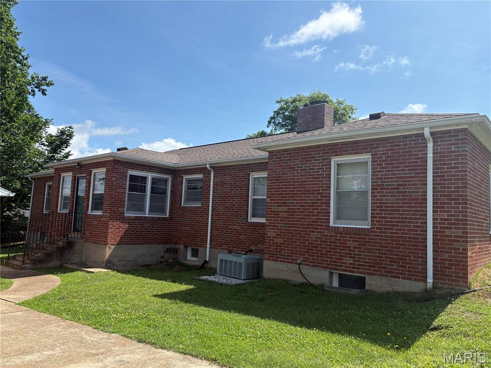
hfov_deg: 67.3
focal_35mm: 26
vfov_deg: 53.1
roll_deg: -1.4
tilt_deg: +4.4
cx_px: 246
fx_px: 369
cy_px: 184
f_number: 1.6
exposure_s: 1/3623
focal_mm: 5.96
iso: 50
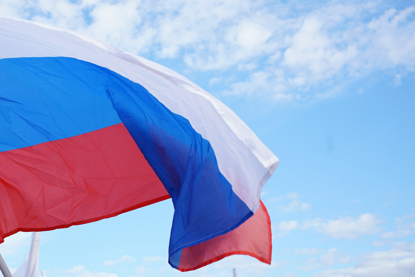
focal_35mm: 60
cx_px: 102
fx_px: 692
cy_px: 105
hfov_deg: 32.7
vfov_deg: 22.6
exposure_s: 1/160
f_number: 7.1
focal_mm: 35
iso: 100
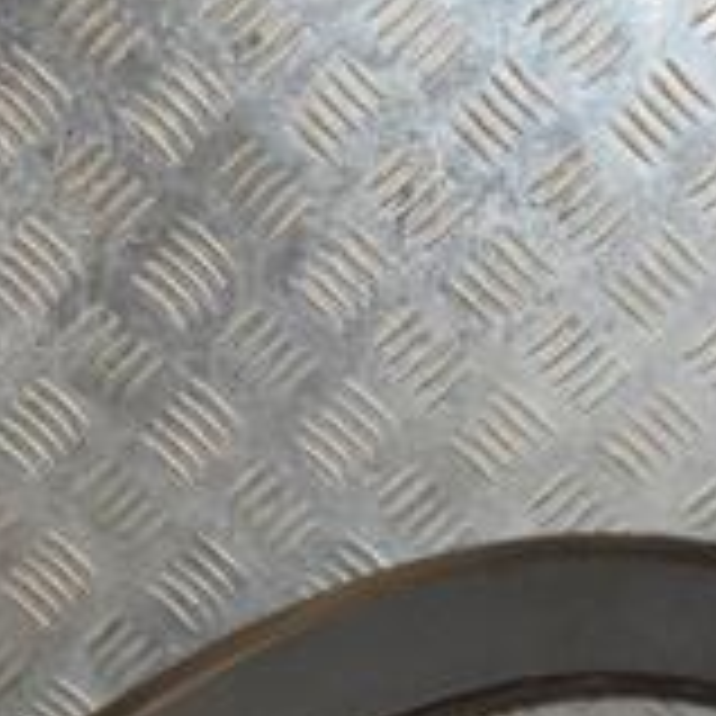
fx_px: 2822
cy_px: 779
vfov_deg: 14.2
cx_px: 576
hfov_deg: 14.4
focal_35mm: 121
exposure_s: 1/200
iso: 800
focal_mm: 25
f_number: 5
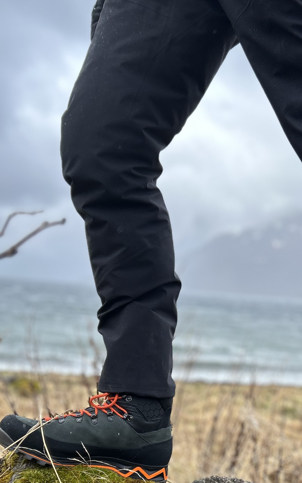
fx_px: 672
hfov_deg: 24.7
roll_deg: -3.8
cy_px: 423
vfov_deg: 37.3
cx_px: 267
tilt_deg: -11.0
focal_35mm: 51
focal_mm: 5.7
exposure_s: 1/1531
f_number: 1.5
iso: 50
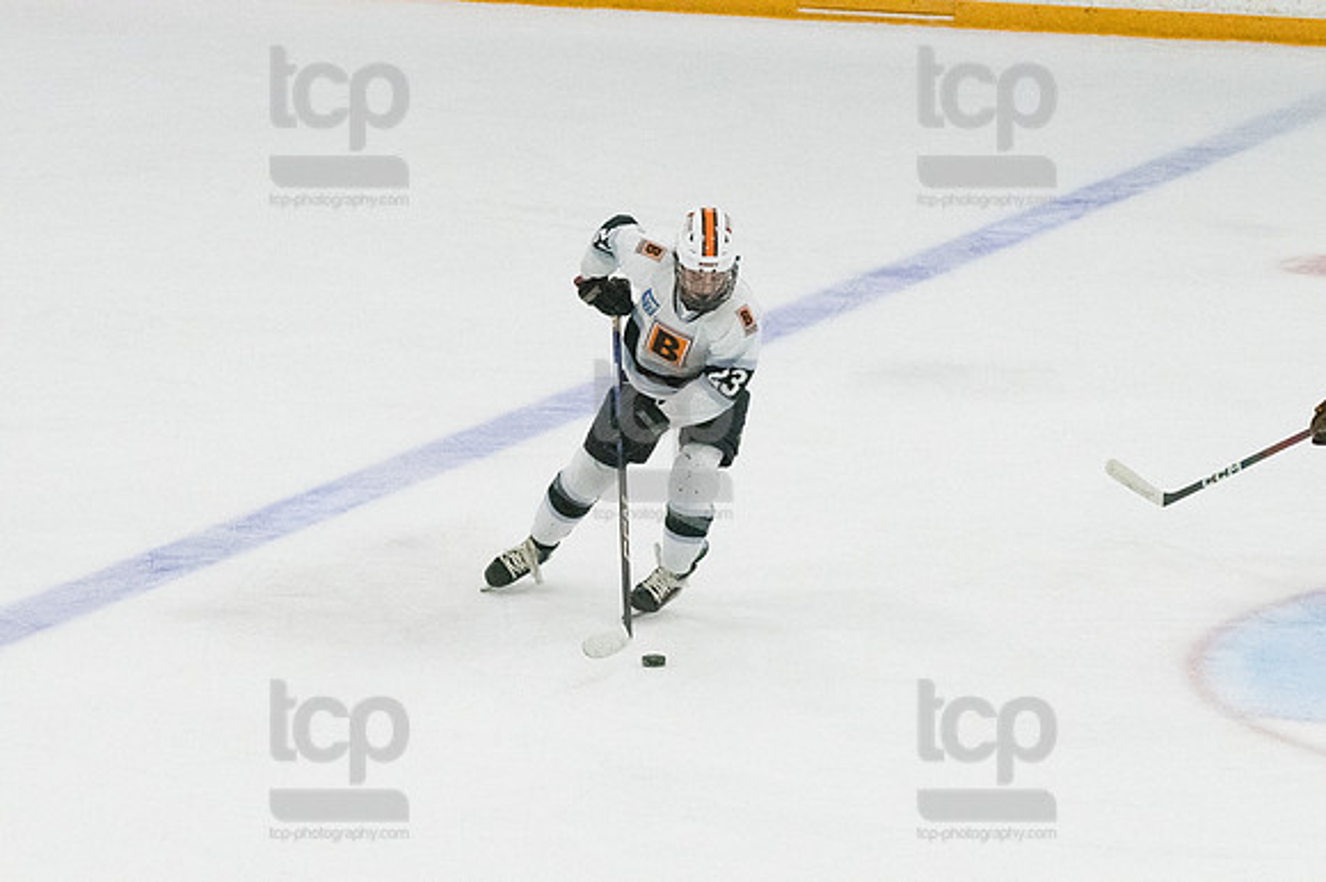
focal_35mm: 187
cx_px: 663
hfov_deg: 11.0
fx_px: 6884
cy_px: 441
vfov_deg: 7.3
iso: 8000
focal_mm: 125
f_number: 5
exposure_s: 1/1600
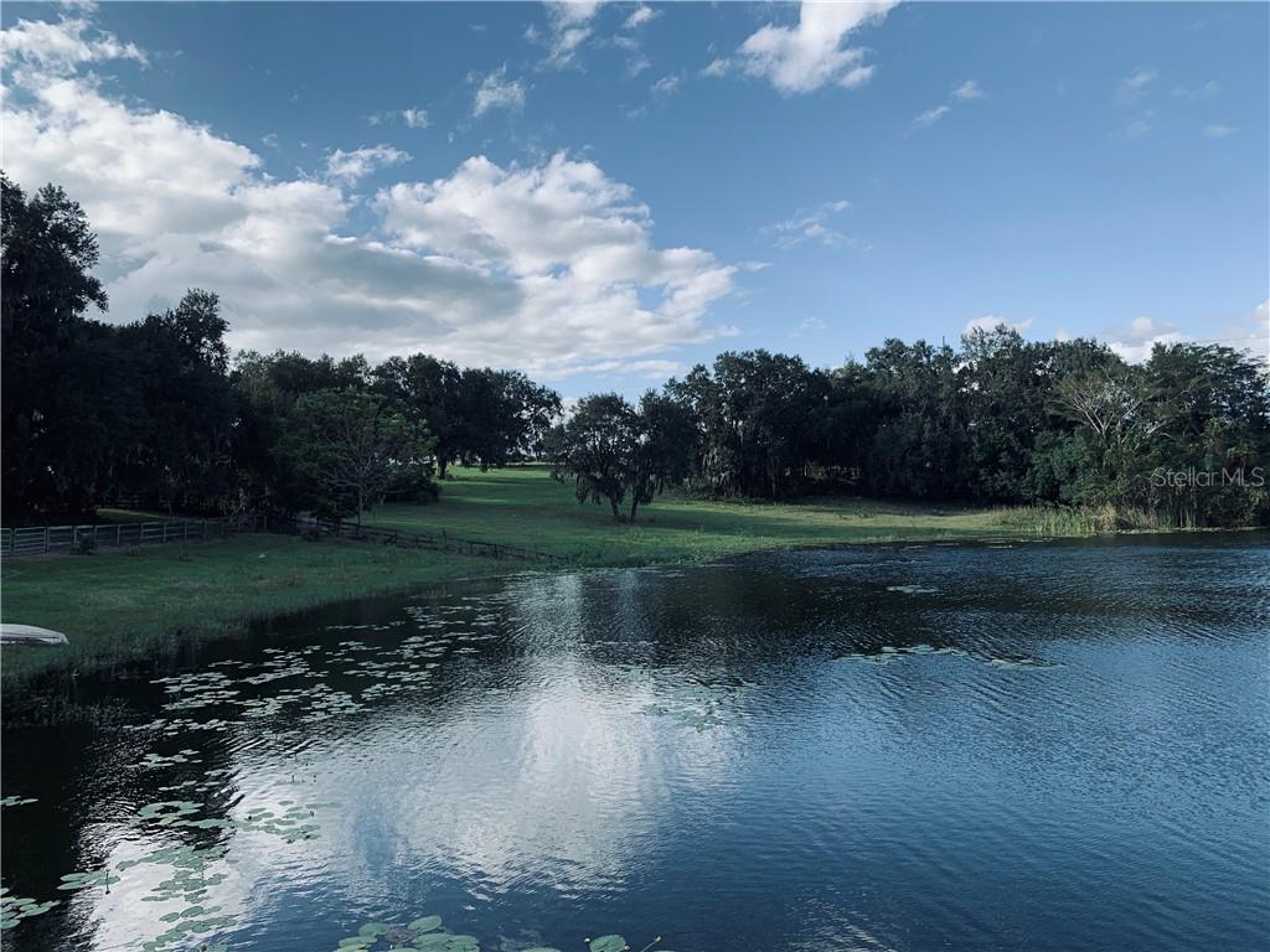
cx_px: 635
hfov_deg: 67.3
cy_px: 476
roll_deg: +1.1
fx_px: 954
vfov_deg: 53.1
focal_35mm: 26
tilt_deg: +3.6
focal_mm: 4.25
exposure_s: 1/1299
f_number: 1.8
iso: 25
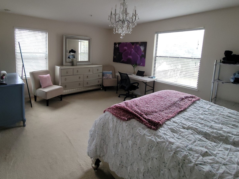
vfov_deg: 73.1
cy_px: 64
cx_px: 99
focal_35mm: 17
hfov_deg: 90.2
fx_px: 117
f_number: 2.2
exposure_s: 1/60
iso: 200
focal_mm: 2.2
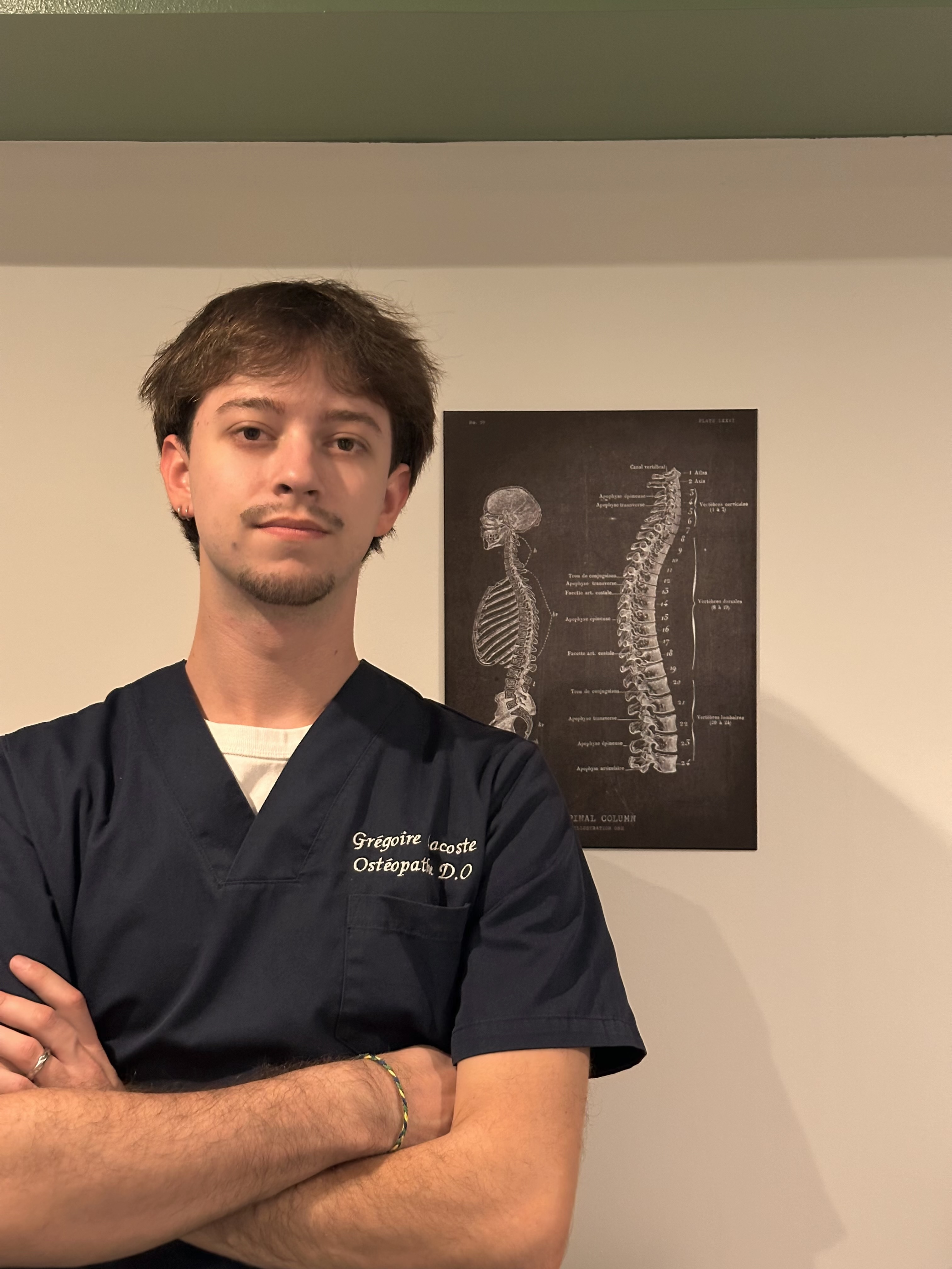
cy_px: 634
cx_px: 476
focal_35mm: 48
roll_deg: -0.4
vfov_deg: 39.7
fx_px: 1760
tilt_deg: +0.1
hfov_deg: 30.3
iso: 400
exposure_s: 1/25
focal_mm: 6.86
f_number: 1.78
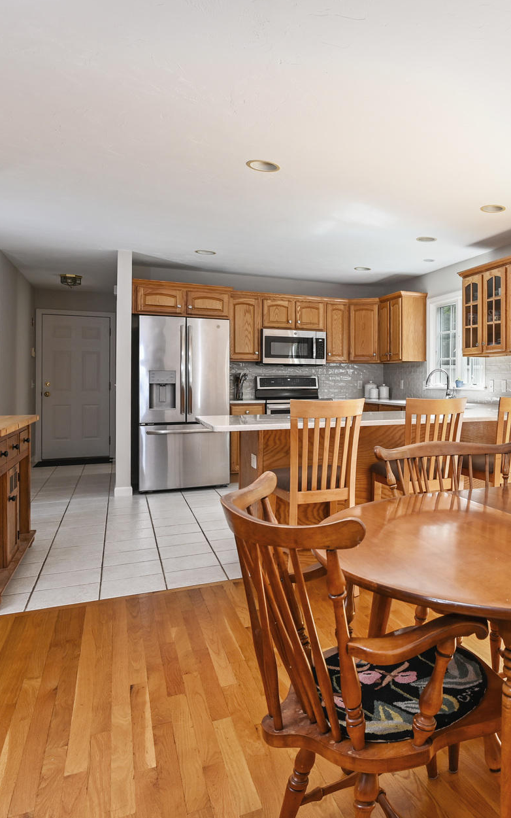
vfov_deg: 72.5
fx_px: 557
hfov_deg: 43.5
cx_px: 489
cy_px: 408
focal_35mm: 25
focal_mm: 16
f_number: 8
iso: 200
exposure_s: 1/2.5
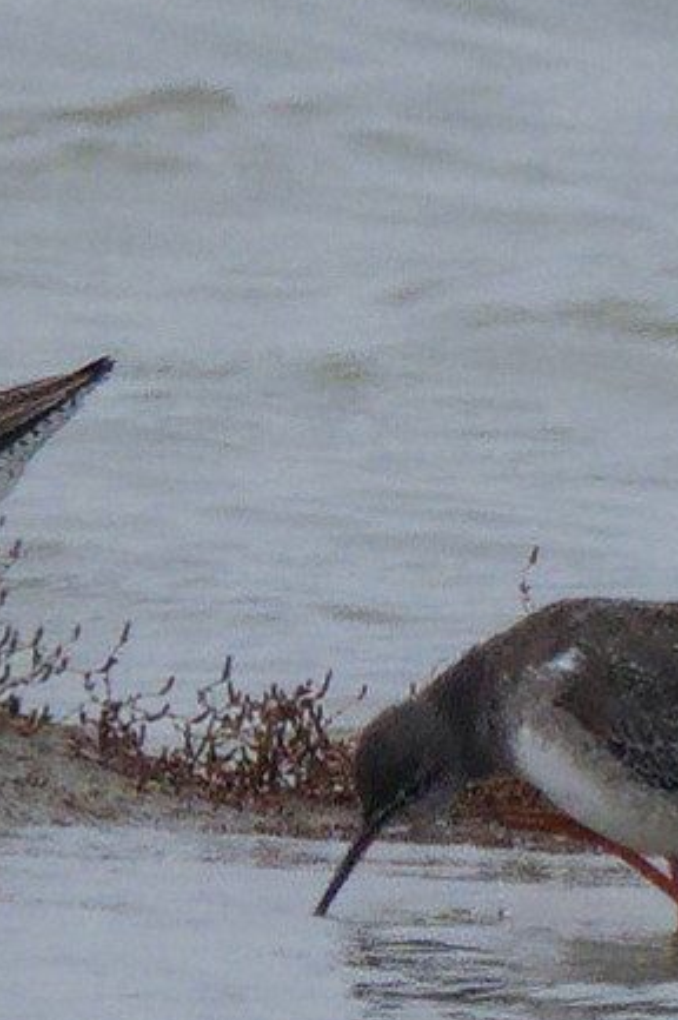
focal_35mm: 1453
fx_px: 41110
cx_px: 731
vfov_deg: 1.4
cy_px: 372
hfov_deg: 0.9
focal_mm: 600
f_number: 7.1
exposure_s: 1/800
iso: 1000
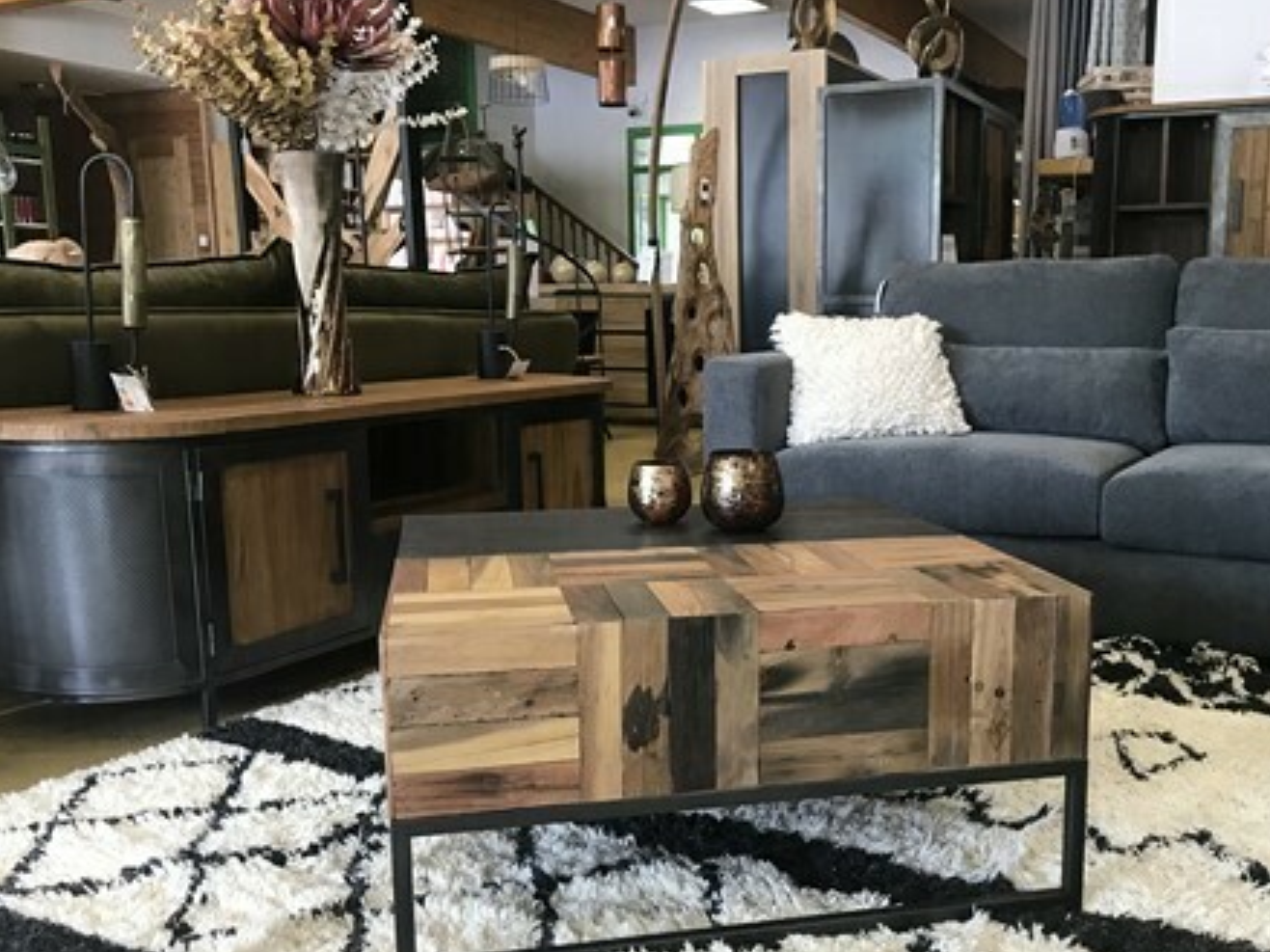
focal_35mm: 34
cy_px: 547
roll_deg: -0.9
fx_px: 1247
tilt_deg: -11.2
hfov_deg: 53.6
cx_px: 765
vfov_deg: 41.7
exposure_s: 1/25
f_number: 1.8
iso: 40
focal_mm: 3.99
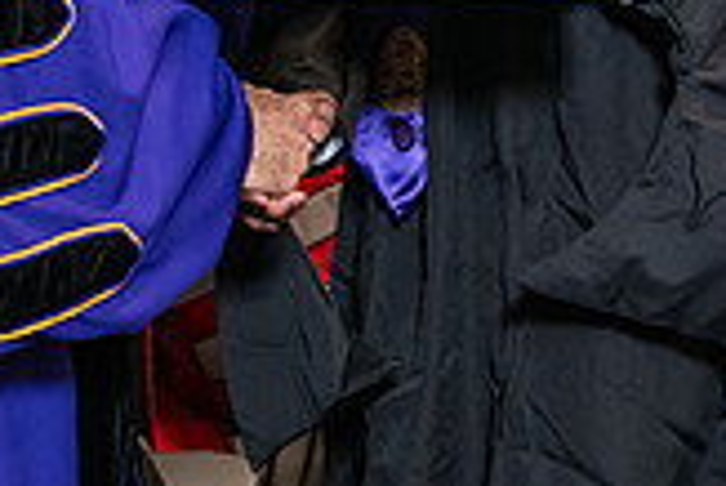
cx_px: 80
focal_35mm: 213
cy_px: -368
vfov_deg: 6.3
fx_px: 4299
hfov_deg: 9.6
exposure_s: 1/125
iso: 2000
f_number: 5
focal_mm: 60
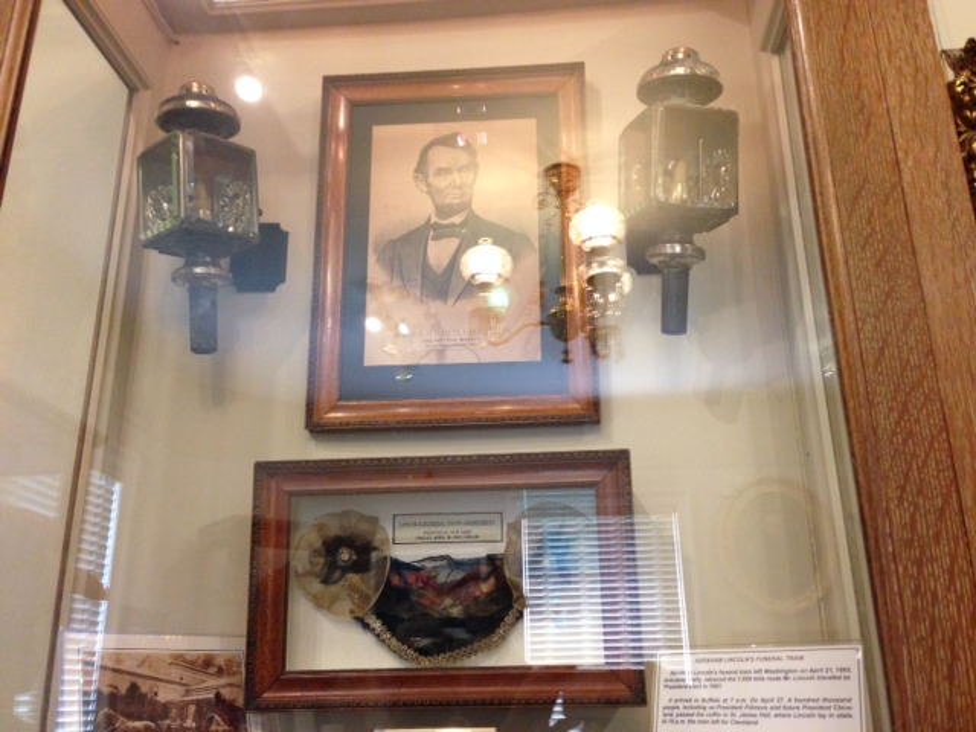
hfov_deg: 55.4
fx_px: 930
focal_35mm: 33
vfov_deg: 42.9
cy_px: 366
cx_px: 488
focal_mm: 4.12
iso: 250
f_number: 2.4
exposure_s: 1/20
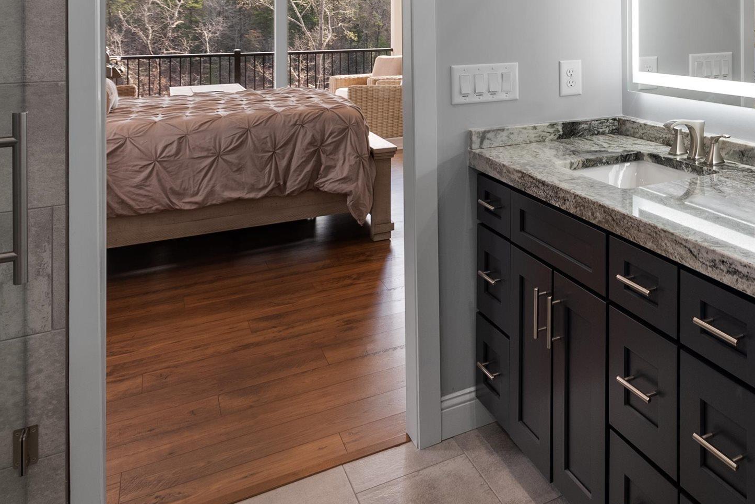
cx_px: 773
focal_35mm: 34
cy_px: 16
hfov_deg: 45.8
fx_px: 713
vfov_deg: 35.7
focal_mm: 16
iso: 200
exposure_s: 1/8
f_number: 8
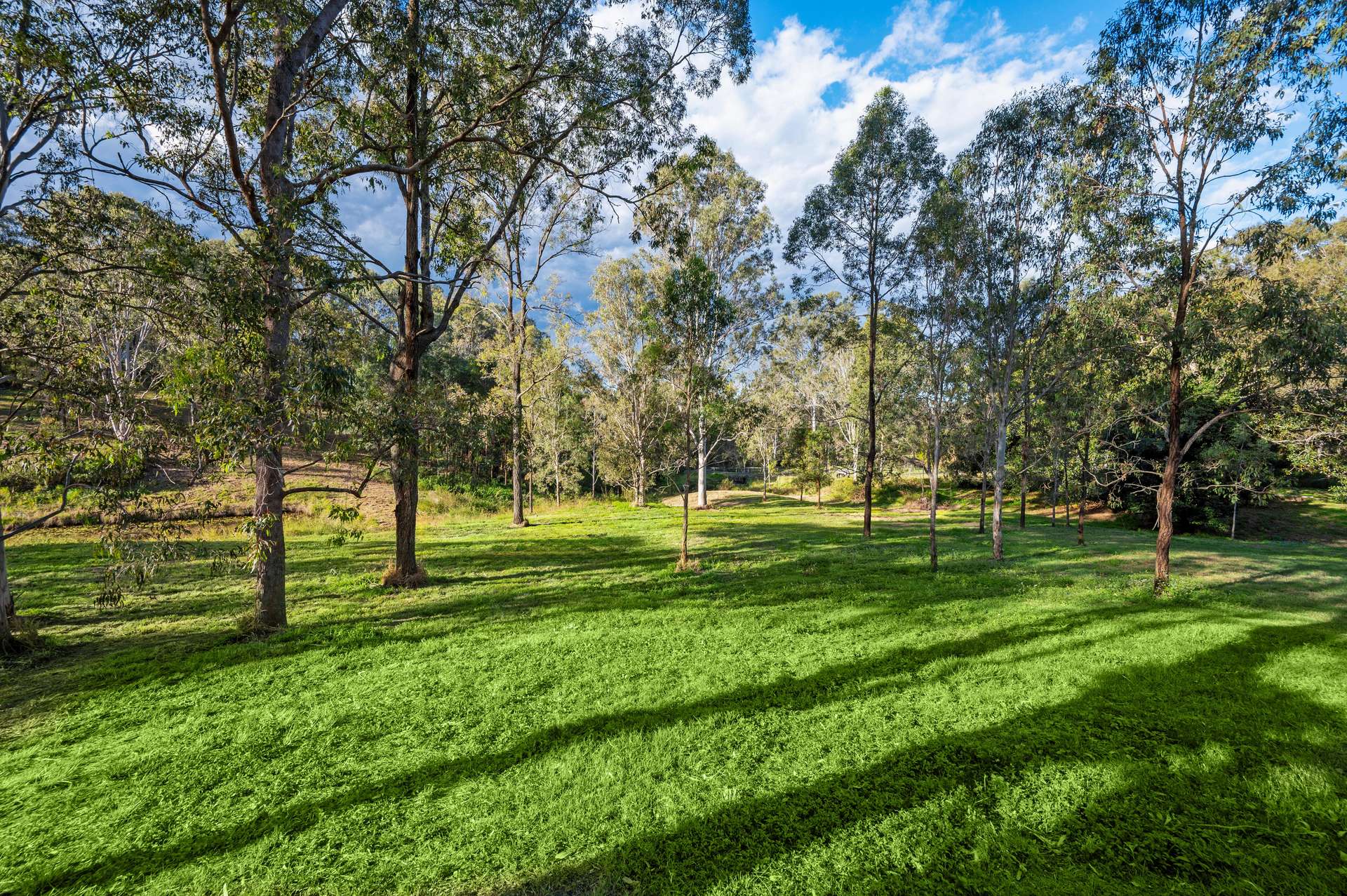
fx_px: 523
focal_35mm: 14
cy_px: 448
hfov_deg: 104.3
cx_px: 674
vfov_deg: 81.1
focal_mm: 14
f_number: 11
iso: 320
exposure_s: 1/125
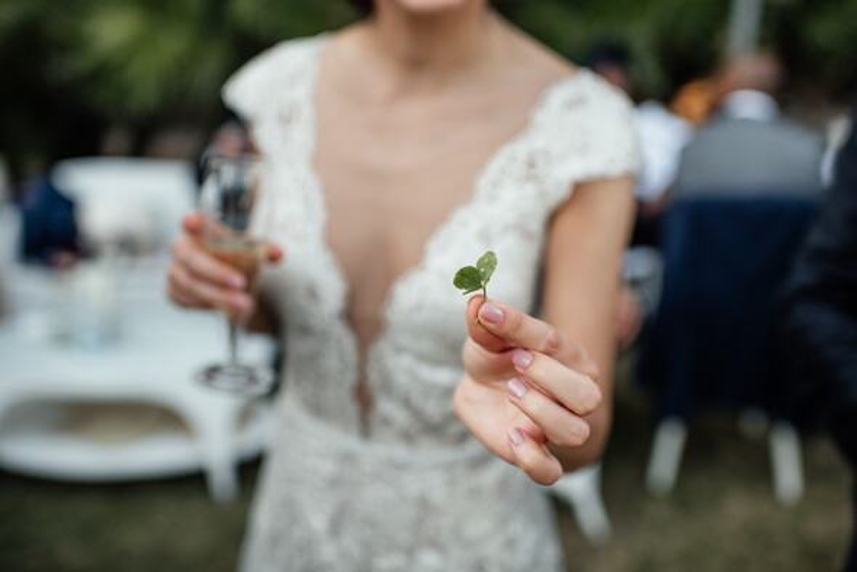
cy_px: 286
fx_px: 834
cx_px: 428
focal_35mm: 35
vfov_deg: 37.9
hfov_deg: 54.4
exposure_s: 1/800
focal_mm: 35
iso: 200
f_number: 2.2
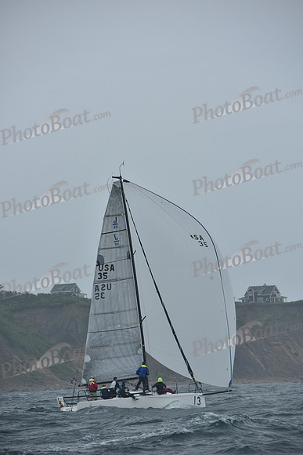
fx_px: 2460
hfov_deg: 7.0
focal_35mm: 195
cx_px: 152
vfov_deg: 10.5
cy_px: 228
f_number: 6.3
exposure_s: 1/1000
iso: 320
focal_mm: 195
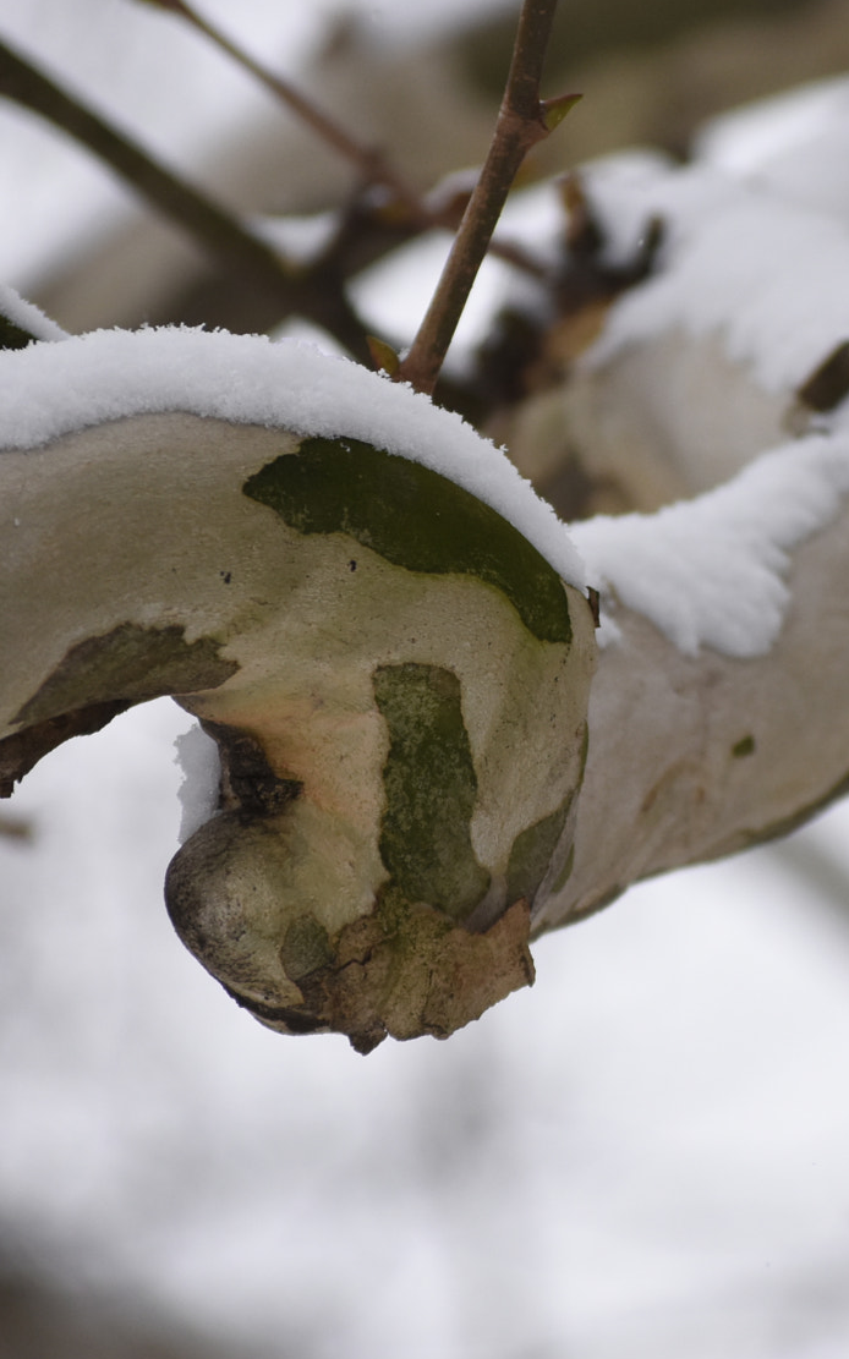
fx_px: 12111
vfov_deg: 6.4
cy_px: 595
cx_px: 646
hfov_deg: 4.0
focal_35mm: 327
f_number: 4.8
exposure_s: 1/1000
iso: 640
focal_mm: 116
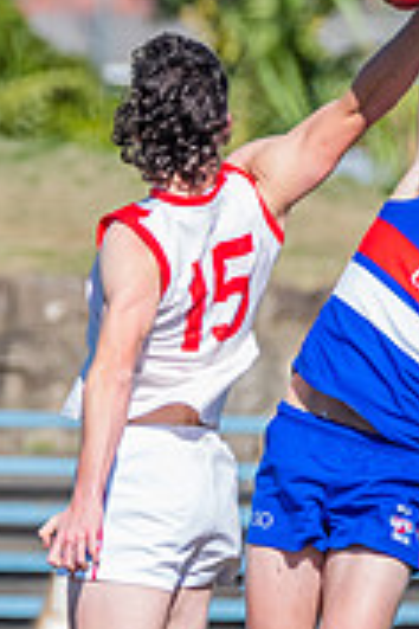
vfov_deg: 0.8
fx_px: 43992
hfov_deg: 0.5
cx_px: 93
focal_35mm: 2520
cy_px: 554
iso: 800
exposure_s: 1/1600
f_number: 9
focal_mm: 500
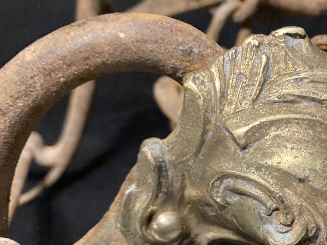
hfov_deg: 32.3
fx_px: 529
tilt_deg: -35.1
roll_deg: -1.6
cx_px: 308
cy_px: 182
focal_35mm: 56
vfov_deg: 25.8
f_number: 1.8
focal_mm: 3.99
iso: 500
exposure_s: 1/25
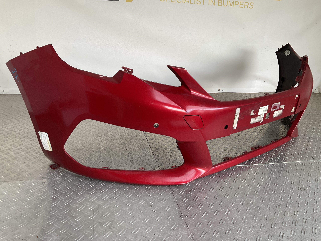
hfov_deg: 61.7
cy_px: 120
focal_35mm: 29
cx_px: 160
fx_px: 269
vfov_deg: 48.2
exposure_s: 1/50
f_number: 1.8
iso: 50
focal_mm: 3
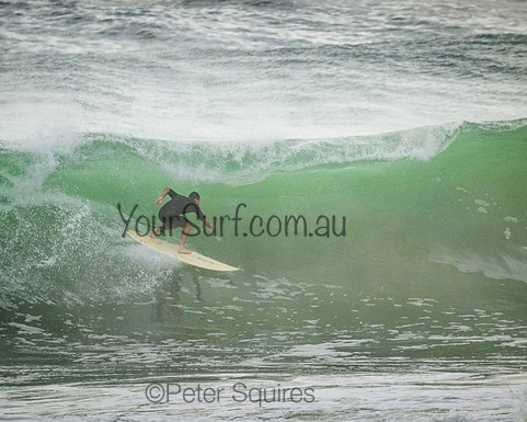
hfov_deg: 2.1
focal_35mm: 906
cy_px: 211
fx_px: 14134
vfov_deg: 1.7
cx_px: 230
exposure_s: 1/2500
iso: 2000
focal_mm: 800
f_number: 11
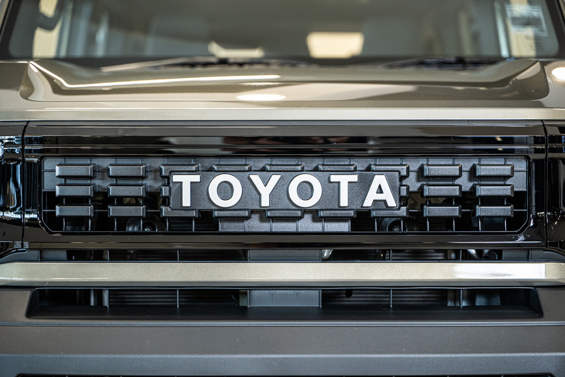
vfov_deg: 18.2
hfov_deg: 27.0
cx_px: 282
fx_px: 1177
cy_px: 188
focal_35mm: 75
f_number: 2.8
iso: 640
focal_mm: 75
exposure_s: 1/125
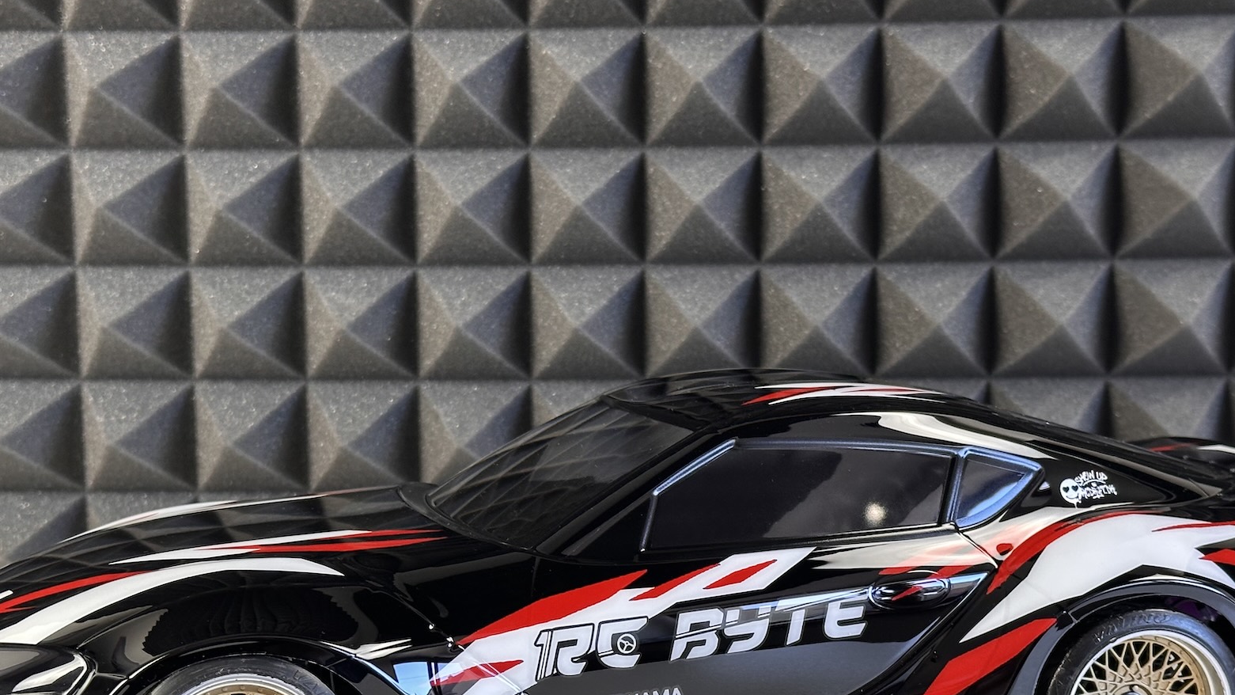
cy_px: 574
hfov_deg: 31.4
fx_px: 2194
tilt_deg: -9.7
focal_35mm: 67
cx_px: 614
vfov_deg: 17.8
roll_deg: +0.3
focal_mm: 6.86
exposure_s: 1/100
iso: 100
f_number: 1.78
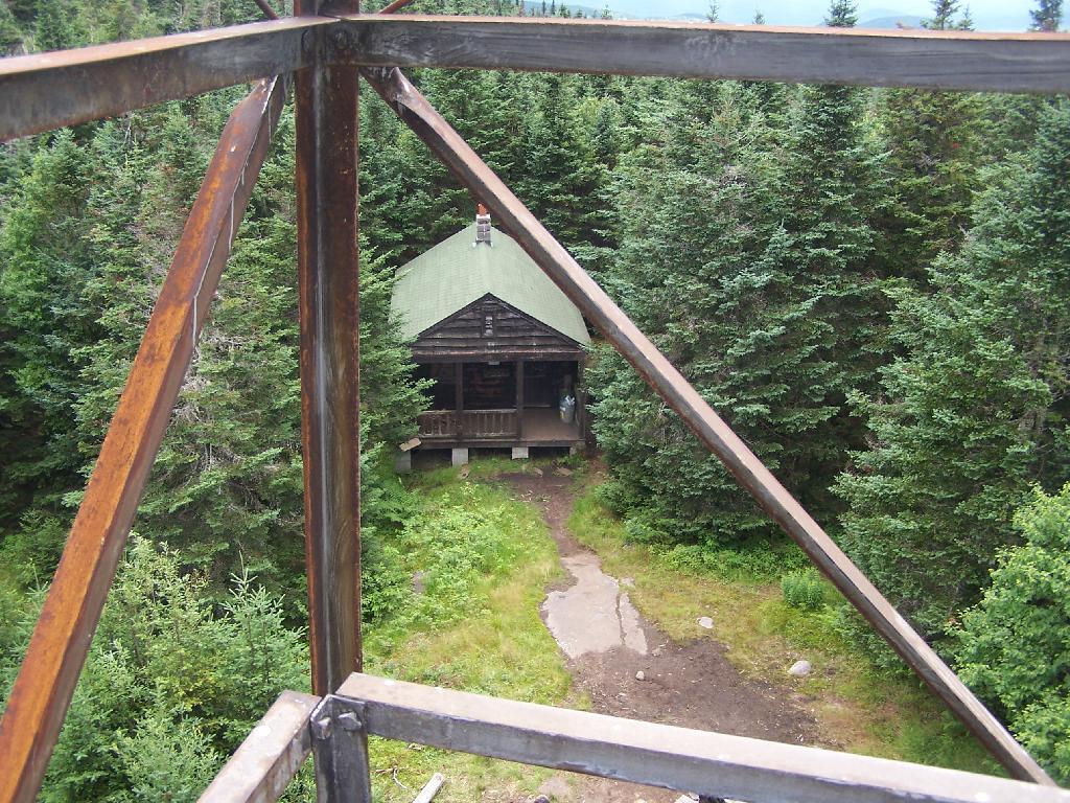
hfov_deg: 49.0
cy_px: 402
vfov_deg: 37.7
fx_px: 1175
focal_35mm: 38
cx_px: 535
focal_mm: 6.3
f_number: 2.8
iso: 80
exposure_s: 1/200
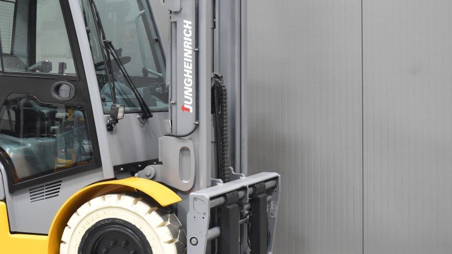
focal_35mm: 73
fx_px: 873
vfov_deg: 16.6
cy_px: 123
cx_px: 102
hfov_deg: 28.5
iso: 1600
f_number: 5.6
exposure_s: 1/30
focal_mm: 29
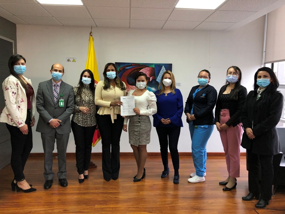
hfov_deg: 63.4
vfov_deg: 49.8
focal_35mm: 28
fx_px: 231
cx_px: 142
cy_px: 107
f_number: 1.8
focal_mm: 4
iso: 40
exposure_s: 1/30
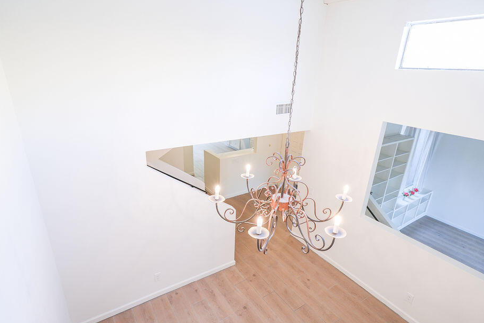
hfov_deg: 86.9
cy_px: 167
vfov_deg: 64.6
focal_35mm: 19
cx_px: 234
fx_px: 255
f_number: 2.8
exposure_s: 1/56
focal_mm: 11
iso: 250
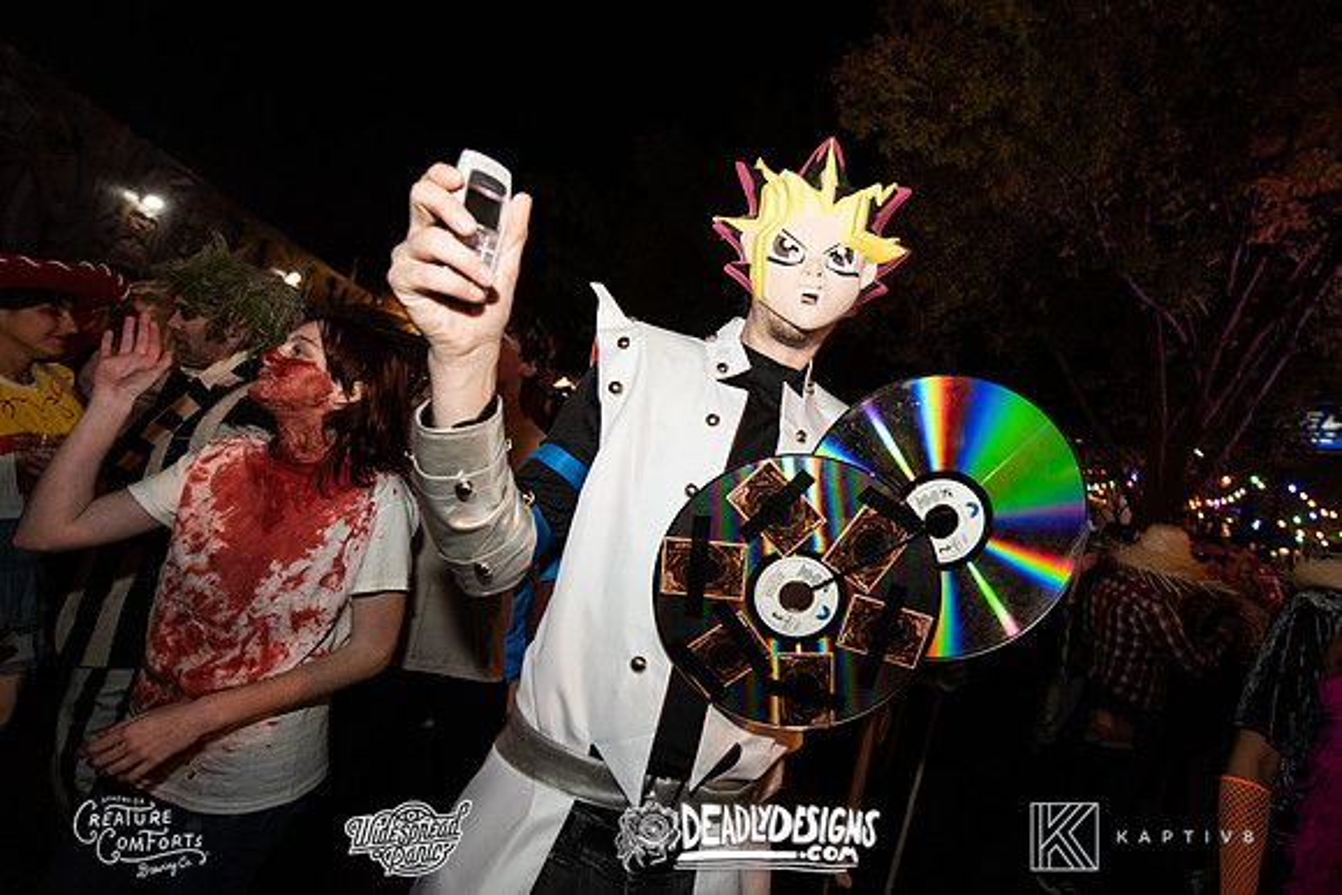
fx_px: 629
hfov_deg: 93.2
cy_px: 448
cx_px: 755
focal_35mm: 17
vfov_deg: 70.9
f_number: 3.5
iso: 2000
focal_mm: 15
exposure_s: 1/60
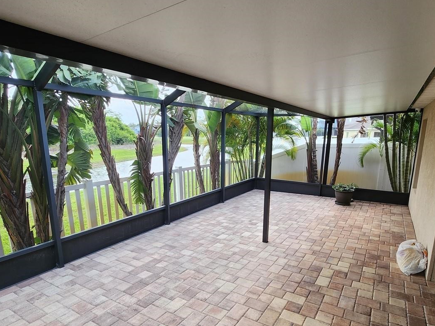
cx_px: 246
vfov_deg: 65.7
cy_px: 186
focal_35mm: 20
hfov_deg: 81.3
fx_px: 251
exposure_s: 1/120
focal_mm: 1.74
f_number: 2.2
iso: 50
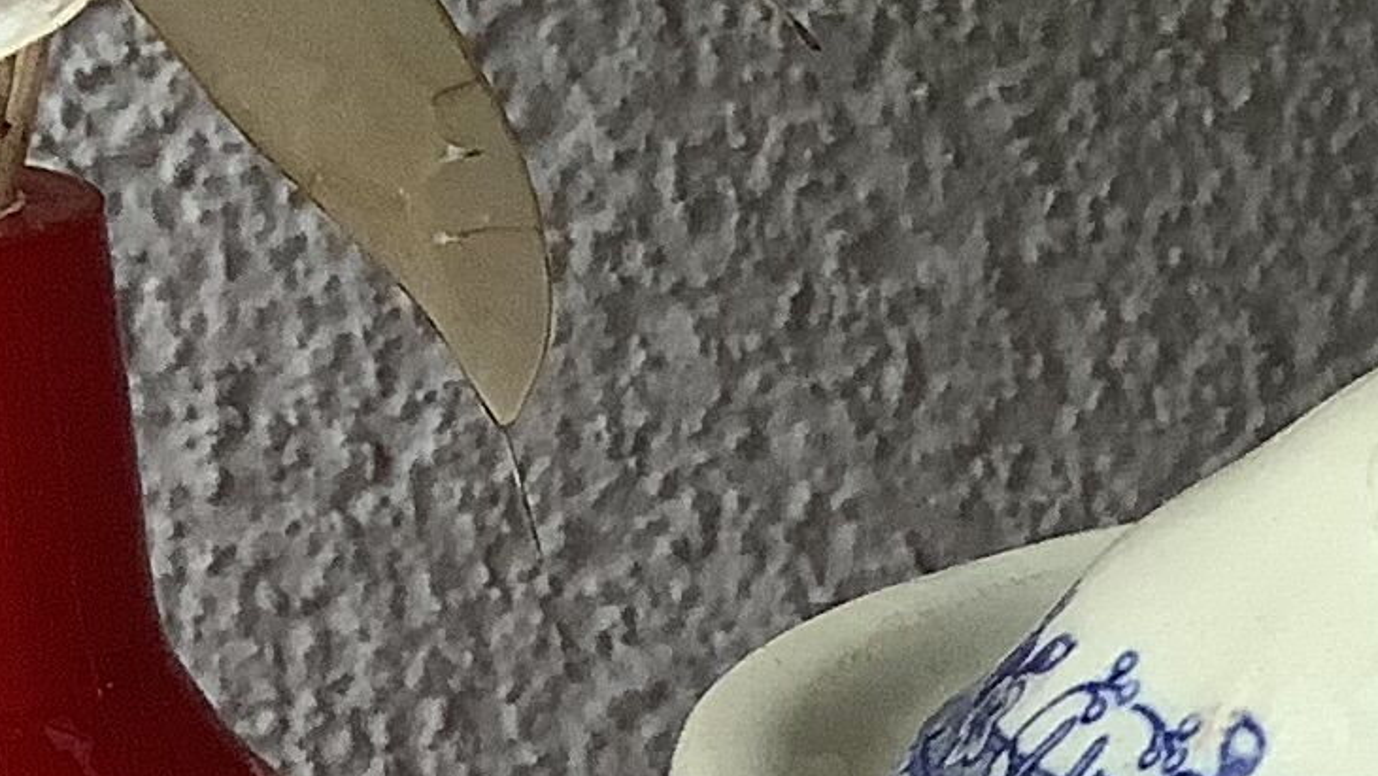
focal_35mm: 151
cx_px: 1729
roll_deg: +1.7
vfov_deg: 7.8
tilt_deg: -21.2
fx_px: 5519
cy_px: 1416
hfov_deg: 13.8
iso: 100
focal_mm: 3.3
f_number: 2.4
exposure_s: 1/120
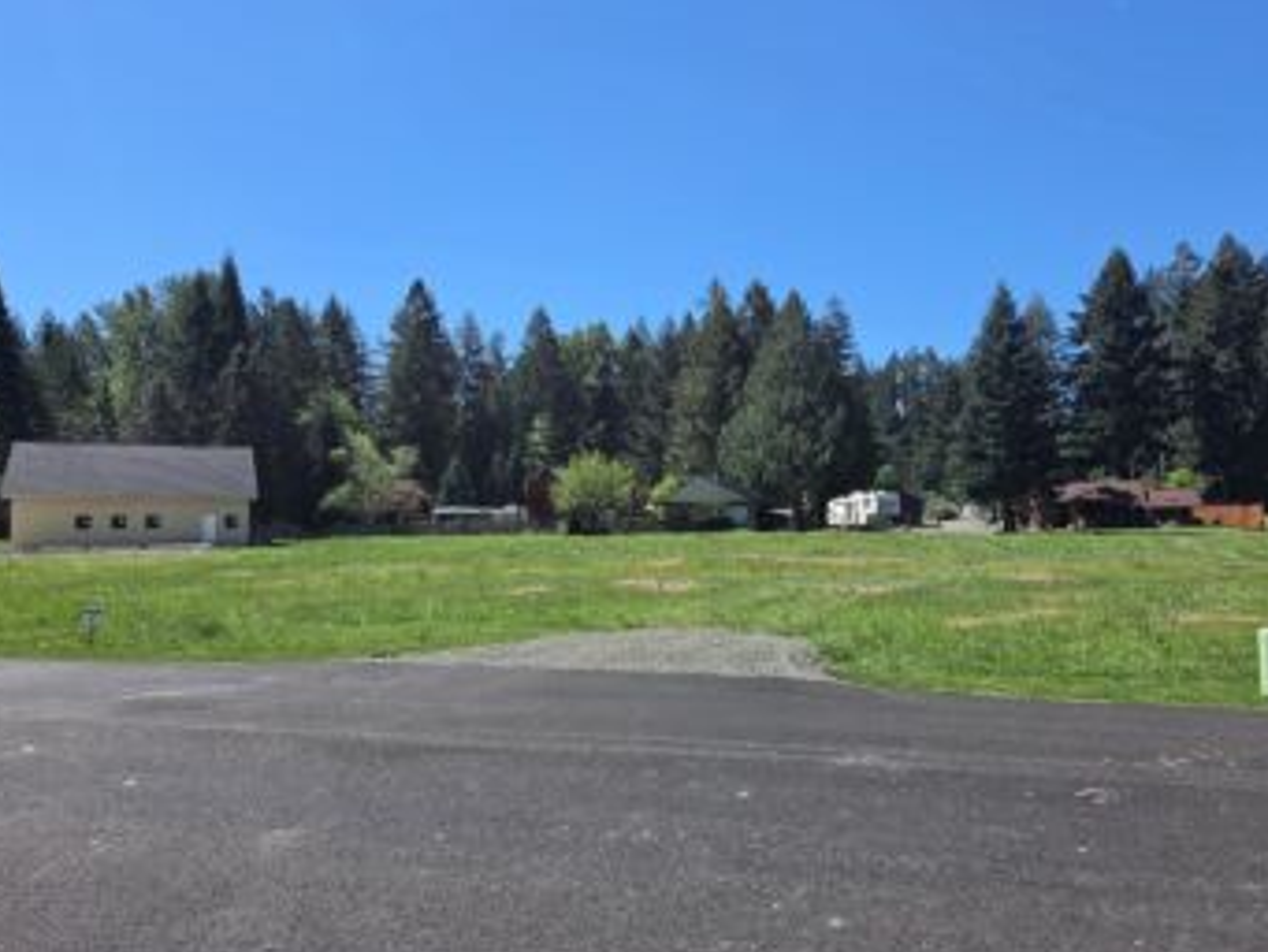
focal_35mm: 27
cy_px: 487
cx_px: 658
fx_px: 989
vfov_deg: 51.4
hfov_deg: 65.3
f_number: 1.8
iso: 80
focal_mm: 5.4
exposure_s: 1/3238
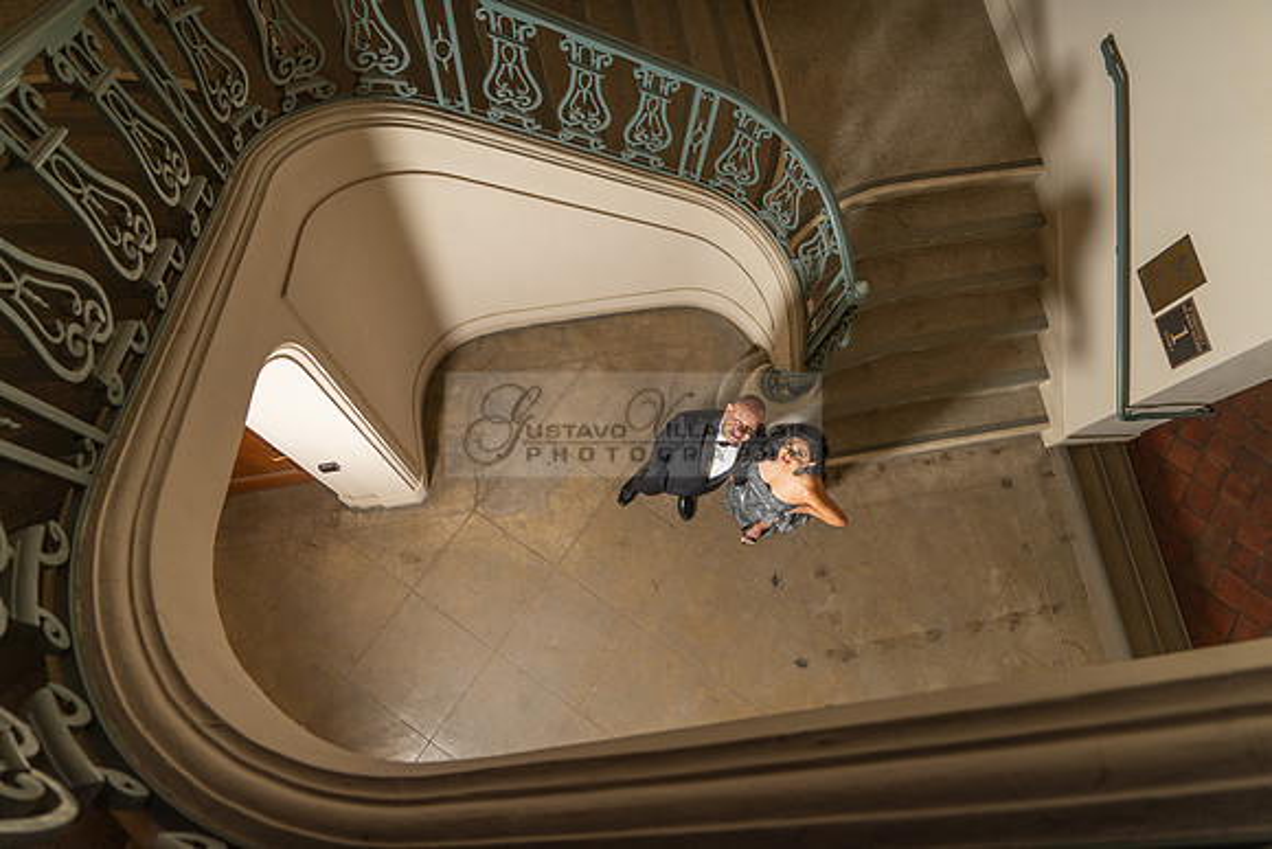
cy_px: 424
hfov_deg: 73.7
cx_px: 636
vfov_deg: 53.2
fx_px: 848
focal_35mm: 24
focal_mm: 24
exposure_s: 1/200
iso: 400
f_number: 4
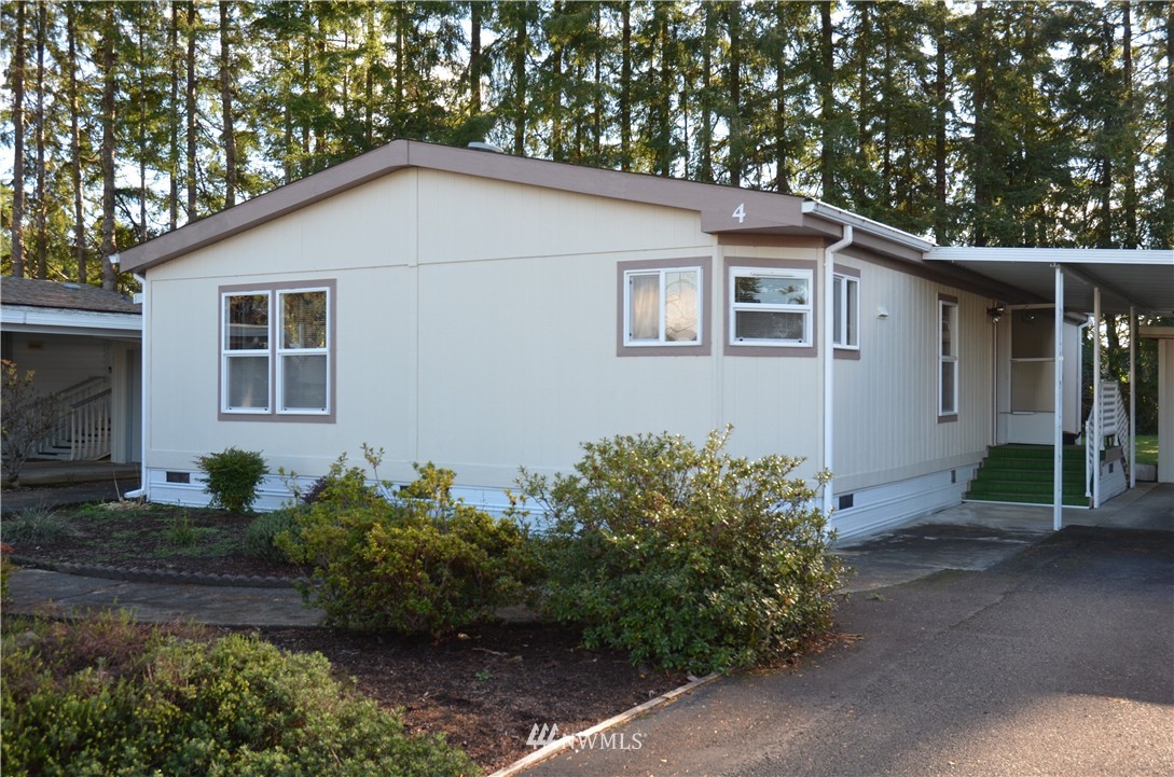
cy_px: 388
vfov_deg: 36.7
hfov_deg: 53.2
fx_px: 1171
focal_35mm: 36
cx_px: 587
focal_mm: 24
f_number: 5.6
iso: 200
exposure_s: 1/125
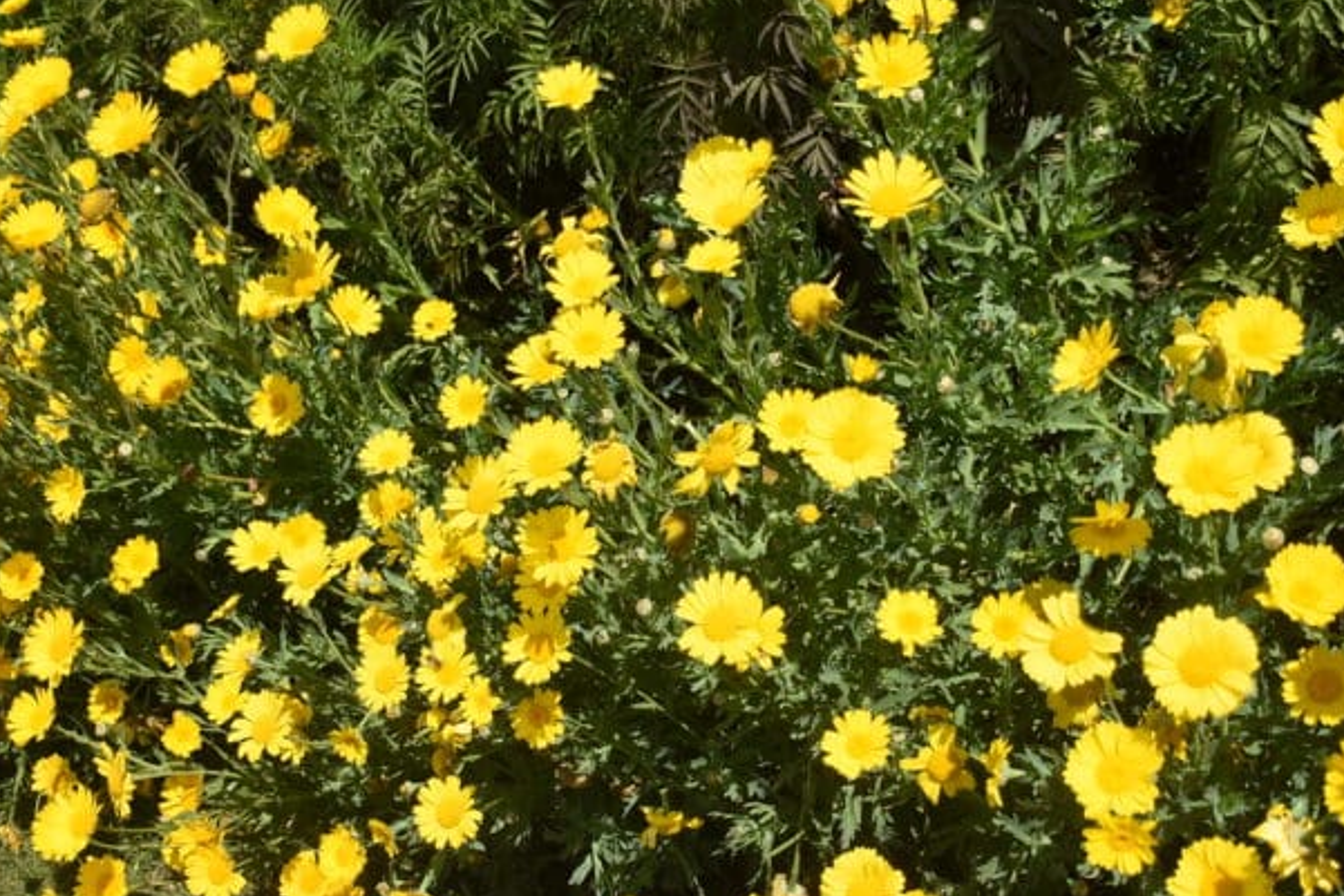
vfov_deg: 29.1
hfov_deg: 42.6
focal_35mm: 46
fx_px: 1718
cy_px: 576
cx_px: 780
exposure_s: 1/2000
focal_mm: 18
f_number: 3.5
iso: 125
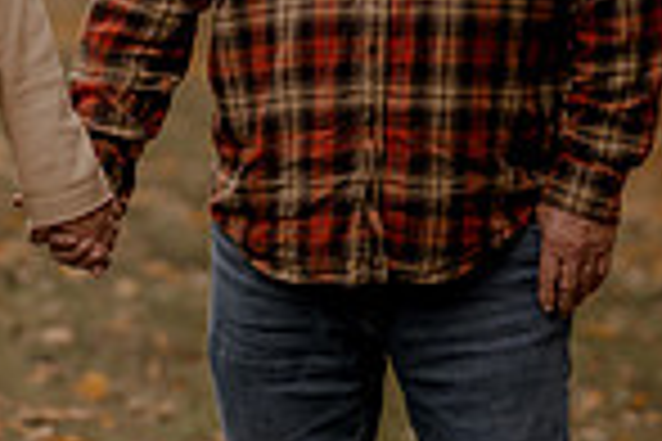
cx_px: 32
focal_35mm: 348
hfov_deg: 5.9
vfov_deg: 3.9
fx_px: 6399
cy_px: -250
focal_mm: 85
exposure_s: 1/2500
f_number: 1.8
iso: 250
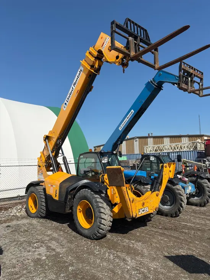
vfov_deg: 67.3
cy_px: 140
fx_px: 210
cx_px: 105
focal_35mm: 26
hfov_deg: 53.1
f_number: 1.6
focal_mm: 5.96
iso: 50
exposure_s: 1/4425
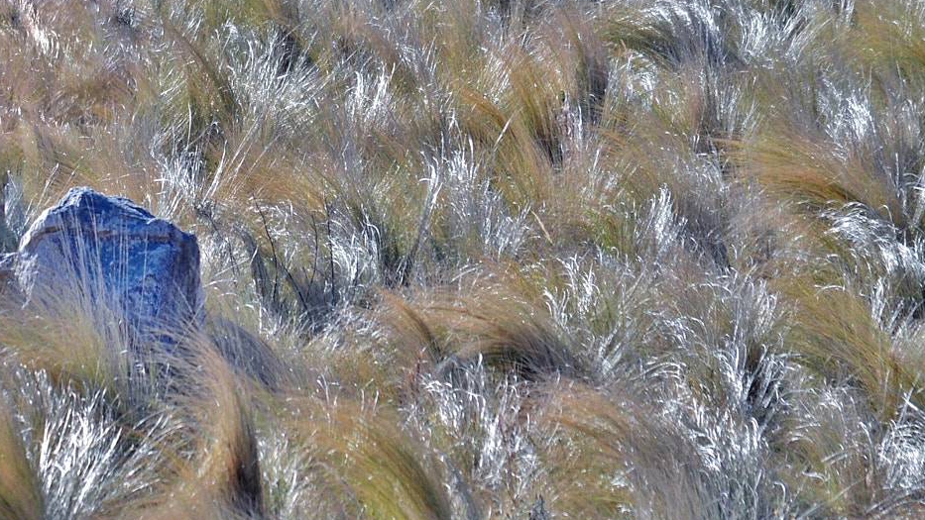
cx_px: 134
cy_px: 172
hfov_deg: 4.0
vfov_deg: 2.3
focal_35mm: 539
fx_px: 13221
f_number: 6.3
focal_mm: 200
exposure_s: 1/250
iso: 200
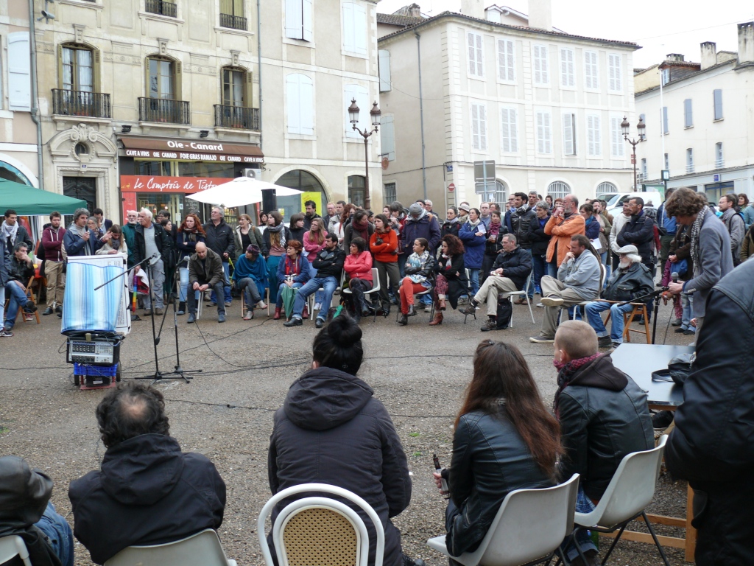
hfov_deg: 50.1
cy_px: 283
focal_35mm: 37
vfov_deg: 38.7
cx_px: 377
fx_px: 806
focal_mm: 7.8
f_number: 2.8
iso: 100
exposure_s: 1/50
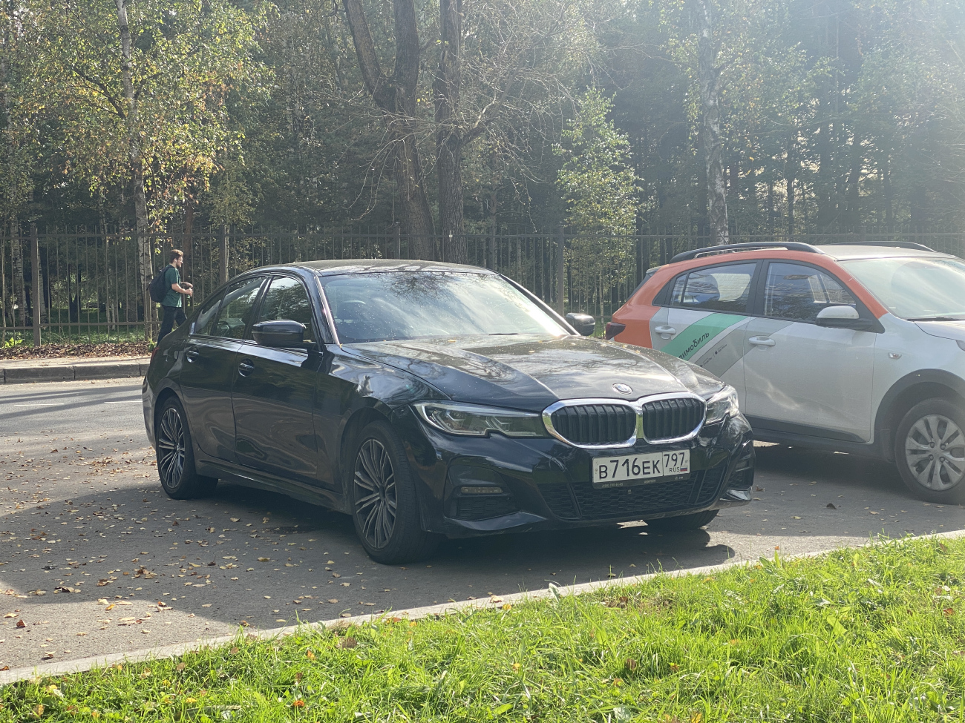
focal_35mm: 52
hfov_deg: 36.8
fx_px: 1450
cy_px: 362
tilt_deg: -4.7
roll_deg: +0.9
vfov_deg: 28.0
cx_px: 482
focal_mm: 6
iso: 20
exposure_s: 1/424
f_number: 2
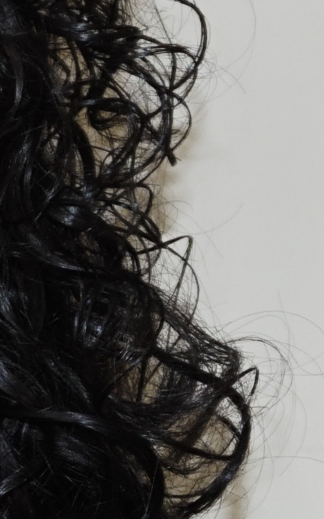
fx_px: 3534
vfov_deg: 8.3
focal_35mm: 250
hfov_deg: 5.1
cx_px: -426
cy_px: 636
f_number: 4
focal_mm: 22
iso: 400
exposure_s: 1/60
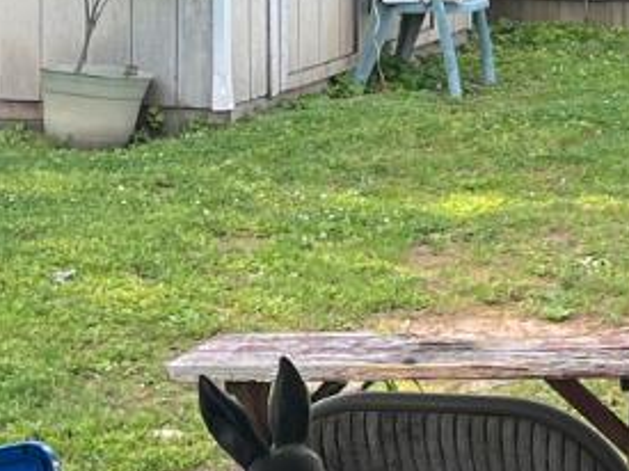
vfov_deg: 10.1
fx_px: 2579
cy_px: -266
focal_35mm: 142
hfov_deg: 13.4
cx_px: 835
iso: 50
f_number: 1.5
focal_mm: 5.7
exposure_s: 1/349
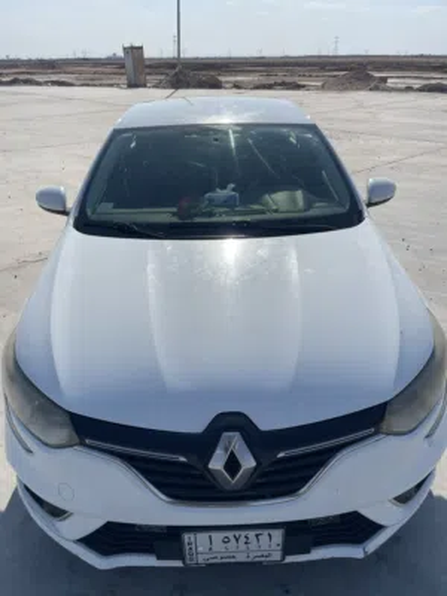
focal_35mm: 25
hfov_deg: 54.9
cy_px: 298
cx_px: 224
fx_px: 430
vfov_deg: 69.4
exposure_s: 1/7937
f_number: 1.6
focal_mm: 5.1
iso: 32
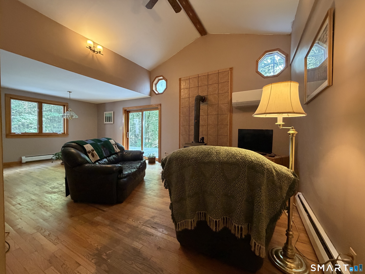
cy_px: 137
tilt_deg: -2.3
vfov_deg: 85.7
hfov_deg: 102.1
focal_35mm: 14
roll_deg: -0.2
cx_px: 182
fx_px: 148
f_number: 2.2
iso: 500
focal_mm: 2.22
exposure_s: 1/60
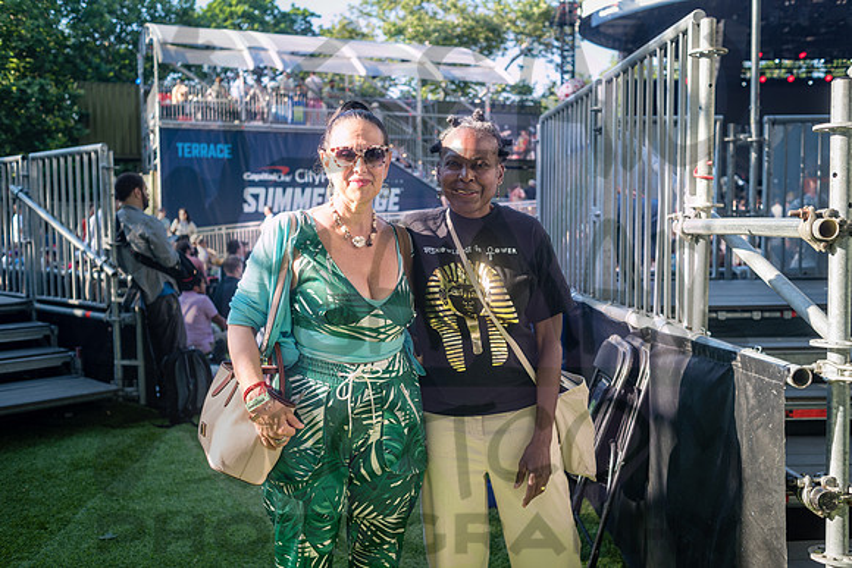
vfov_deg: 37.9
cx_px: 426
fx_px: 828
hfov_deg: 54.4
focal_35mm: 35
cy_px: 284
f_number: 4
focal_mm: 35
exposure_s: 1/400
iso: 320
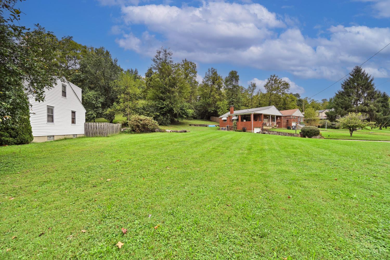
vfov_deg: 81.2
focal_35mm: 14
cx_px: 195
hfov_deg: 104.3
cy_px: 130
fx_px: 152
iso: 110
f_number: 5.6
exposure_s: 1/250
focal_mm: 14
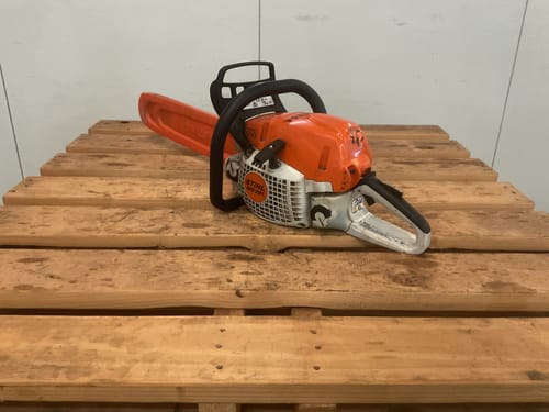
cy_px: 206
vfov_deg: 48.2
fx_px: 460
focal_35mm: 29
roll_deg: -1.9
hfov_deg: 61.7
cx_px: 274
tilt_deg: -25.0
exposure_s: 1/33
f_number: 1.8
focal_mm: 3
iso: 320
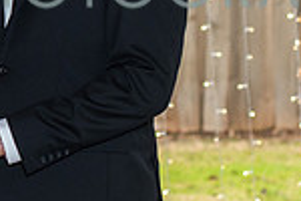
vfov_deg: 5.8
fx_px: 1990
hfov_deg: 8.6
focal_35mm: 238
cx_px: -63
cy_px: -20
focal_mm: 50
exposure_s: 1/200
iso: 800
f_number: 3.2
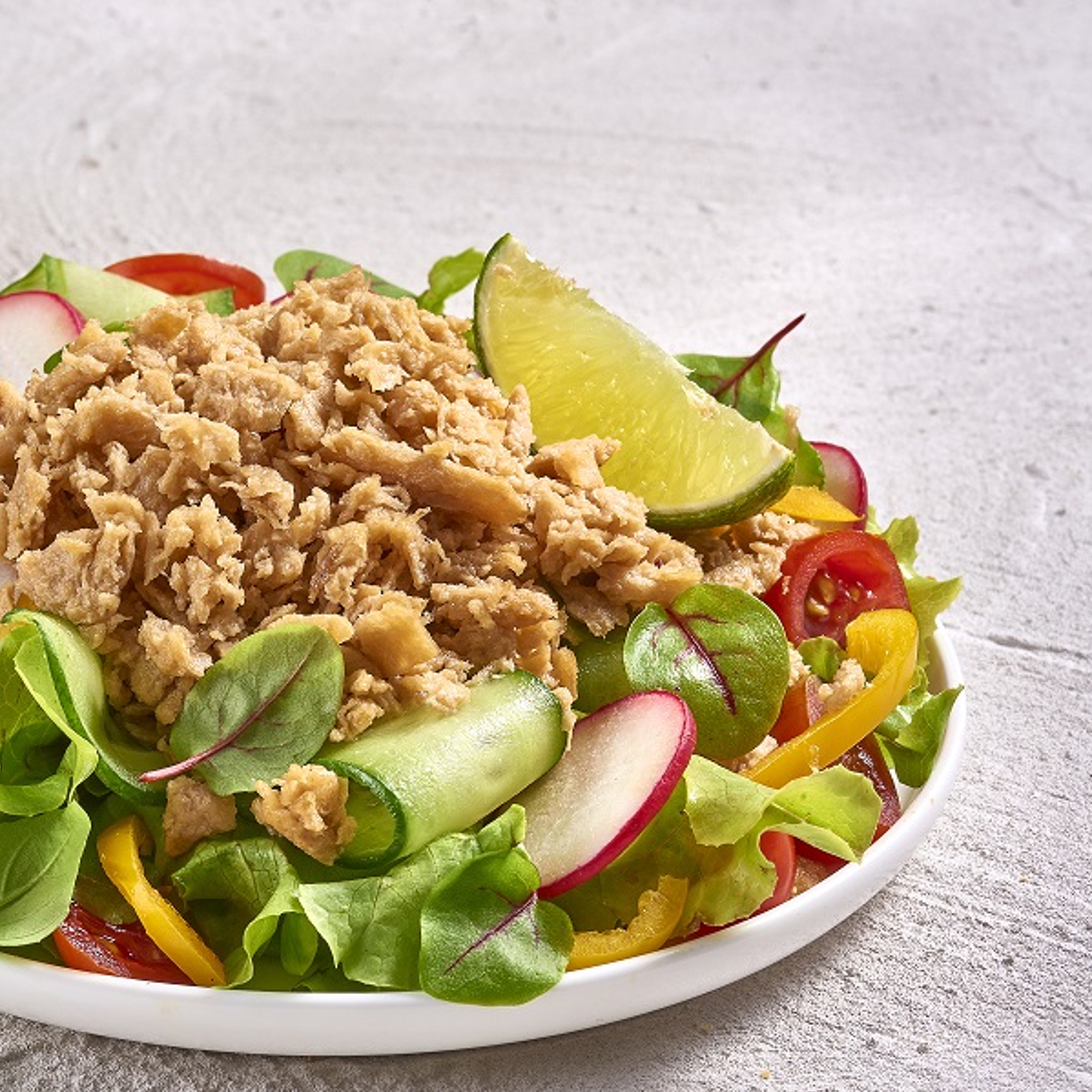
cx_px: 102
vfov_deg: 18.5
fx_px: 3355
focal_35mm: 94
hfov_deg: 18.2
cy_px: 593
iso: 100
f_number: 22
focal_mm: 60
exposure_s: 1/125
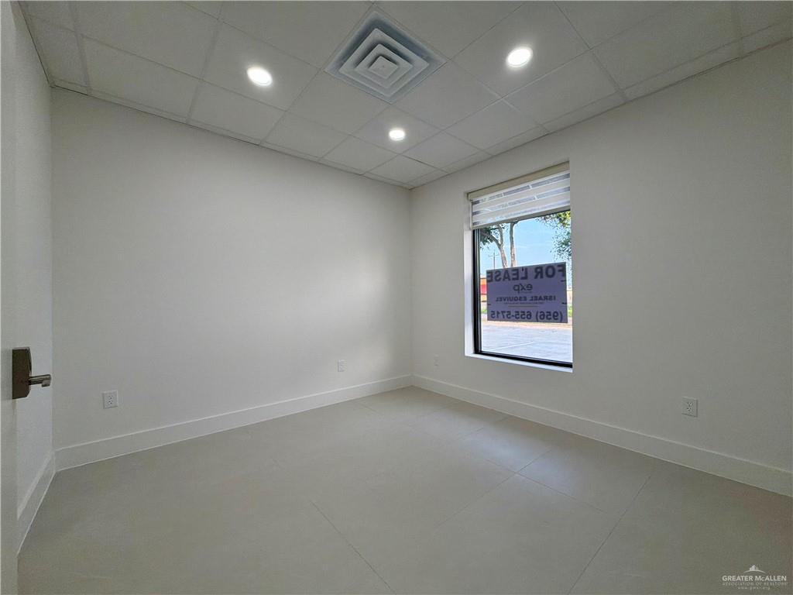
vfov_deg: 85.7
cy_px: 298
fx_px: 321
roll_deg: +1.2
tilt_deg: +0.0
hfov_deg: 102.1
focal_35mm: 14
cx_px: 396
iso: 125
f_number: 2.2
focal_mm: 2.22
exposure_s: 1/121
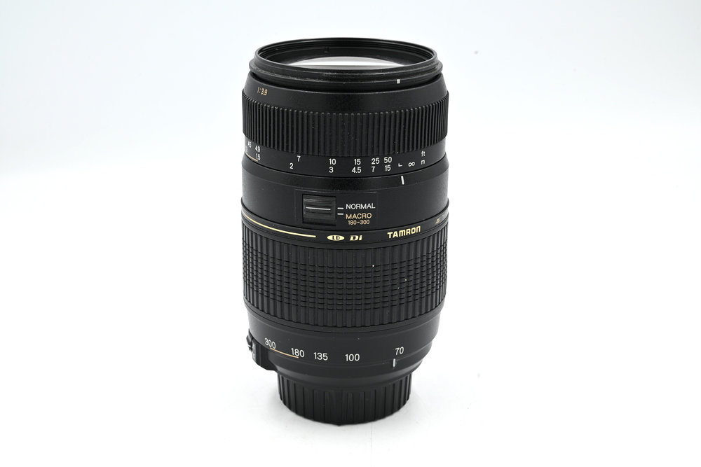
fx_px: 1091
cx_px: 350
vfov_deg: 24.2
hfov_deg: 35.6
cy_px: 234
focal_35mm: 56
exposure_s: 1/15
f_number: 14
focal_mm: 56
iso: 100
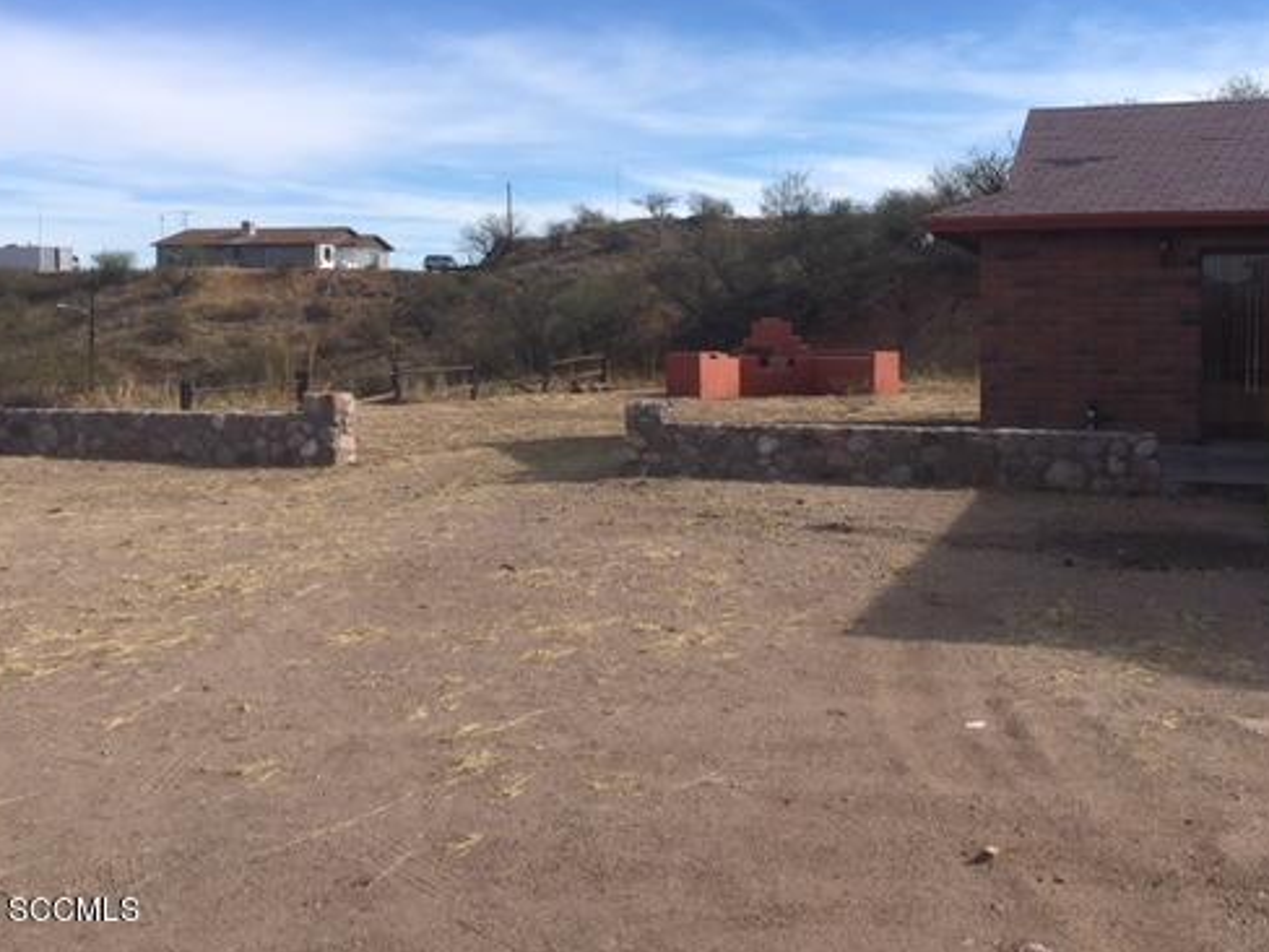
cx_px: 723
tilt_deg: +1.6
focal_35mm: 38
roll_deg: -1.0
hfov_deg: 48.8
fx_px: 1393
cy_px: 338
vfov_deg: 37.4
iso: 25
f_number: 2.2
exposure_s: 1/1399
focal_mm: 4.15
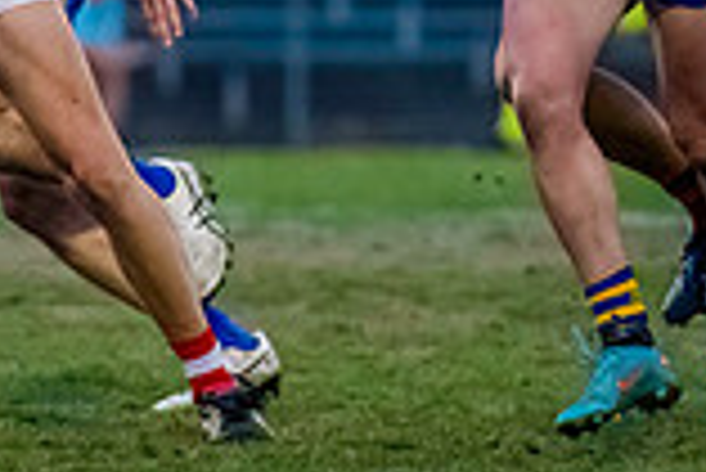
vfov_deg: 1.0
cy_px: -28
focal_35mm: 1343
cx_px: -450
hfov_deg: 1.5
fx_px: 26361
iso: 10000
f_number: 4
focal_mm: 310
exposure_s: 1/1600
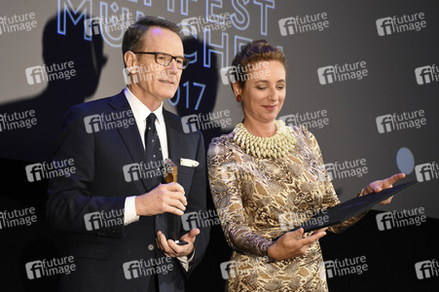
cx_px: 220
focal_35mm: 105
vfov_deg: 13.0
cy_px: 146
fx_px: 1279
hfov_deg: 19.5
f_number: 6.3
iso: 3200
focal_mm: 70
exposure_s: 1/160
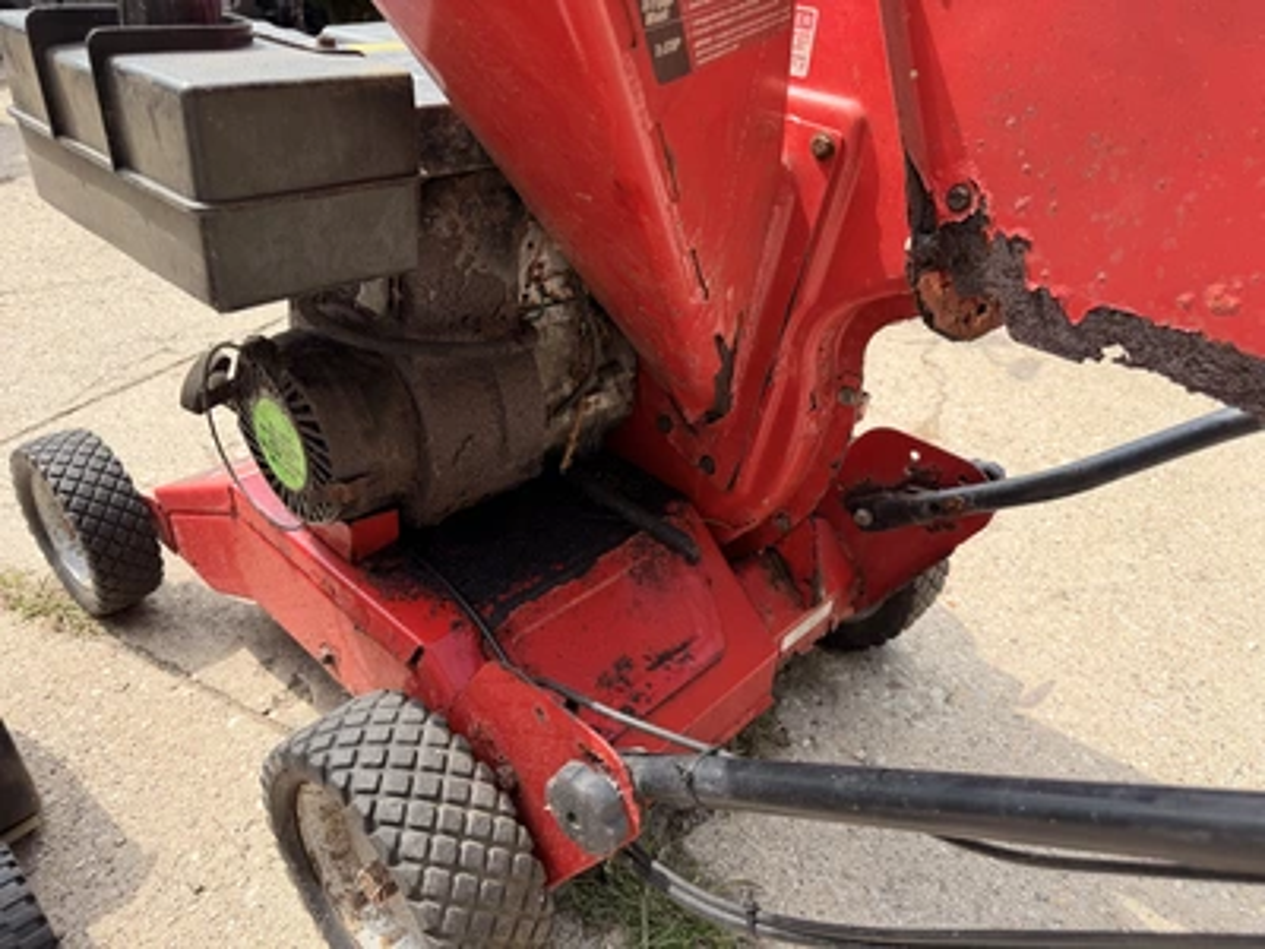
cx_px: 632
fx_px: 877
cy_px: 474
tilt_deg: -31.4
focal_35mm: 24
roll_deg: -3.0
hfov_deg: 71.6
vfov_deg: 56.8
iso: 80
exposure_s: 1/1192
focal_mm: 6.76
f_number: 1.78
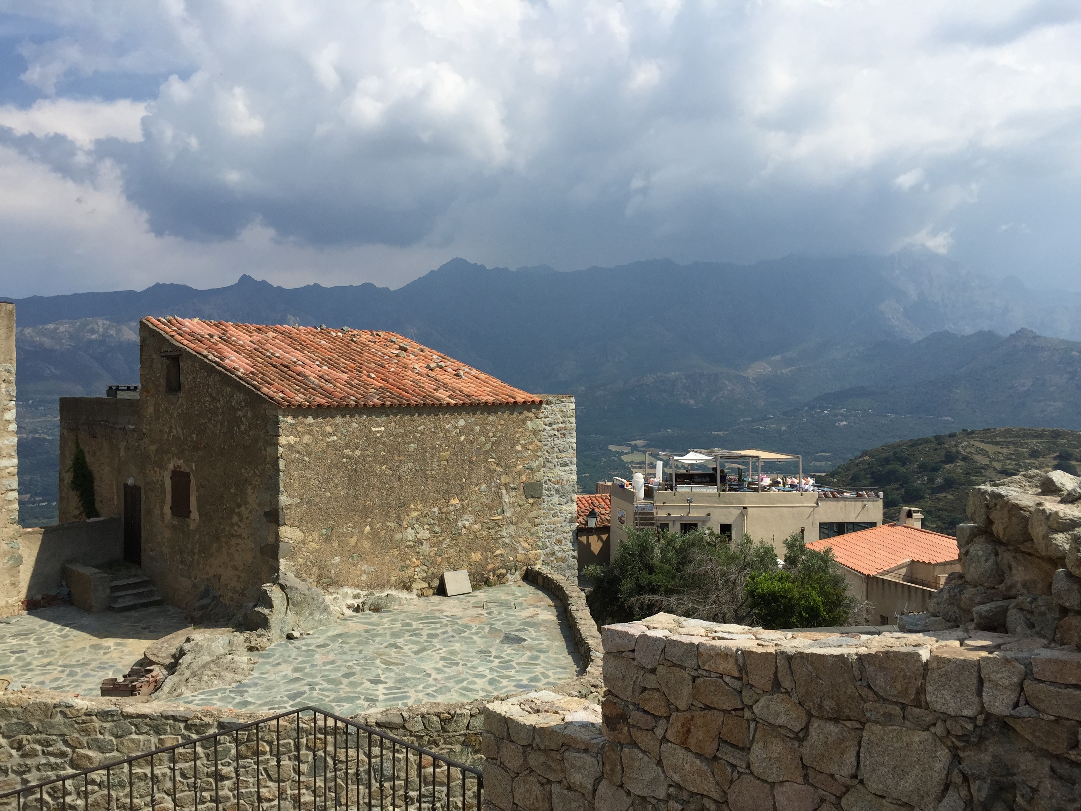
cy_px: 406
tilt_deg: -0.5
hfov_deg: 61.7
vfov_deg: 48.2
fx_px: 906
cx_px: 540
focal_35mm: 29
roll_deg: -1.9
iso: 32
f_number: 2.2
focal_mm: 4.15
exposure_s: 1/3597
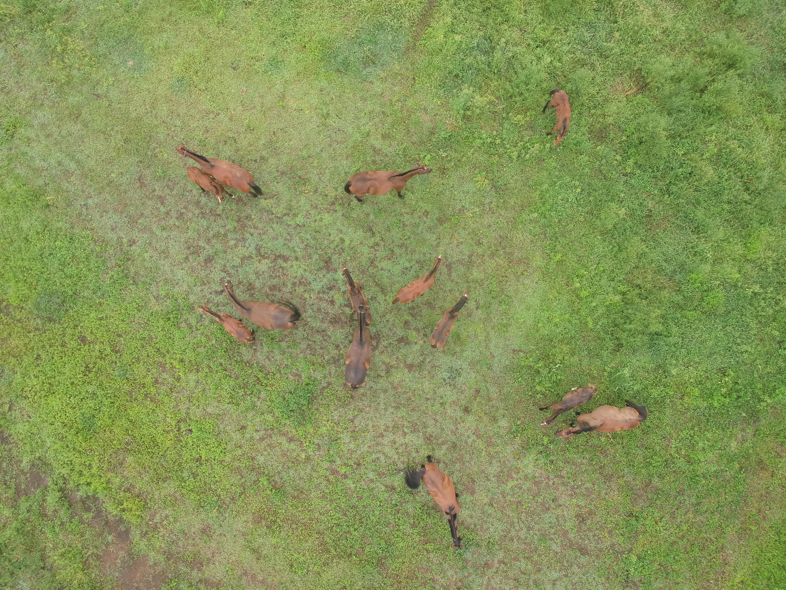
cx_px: 393
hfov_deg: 69.4
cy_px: 295
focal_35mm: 25
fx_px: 568
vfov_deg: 54.9
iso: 100
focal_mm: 4.49
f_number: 2.6
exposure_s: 1/50
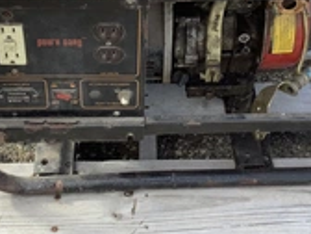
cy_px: -2
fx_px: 665
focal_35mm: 74
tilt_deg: -38.8
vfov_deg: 19.3
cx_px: 163
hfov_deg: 26.3
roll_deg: -0.5
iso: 25
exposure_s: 1/327
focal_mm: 3.3
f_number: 2.4
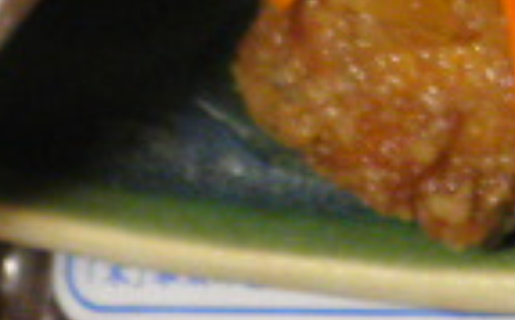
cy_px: -435
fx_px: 3126
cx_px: 544
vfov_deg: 5.7
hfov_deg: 9.3
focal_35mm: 223
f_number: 3.4
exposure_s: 1/8
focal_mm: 8.3
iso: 160
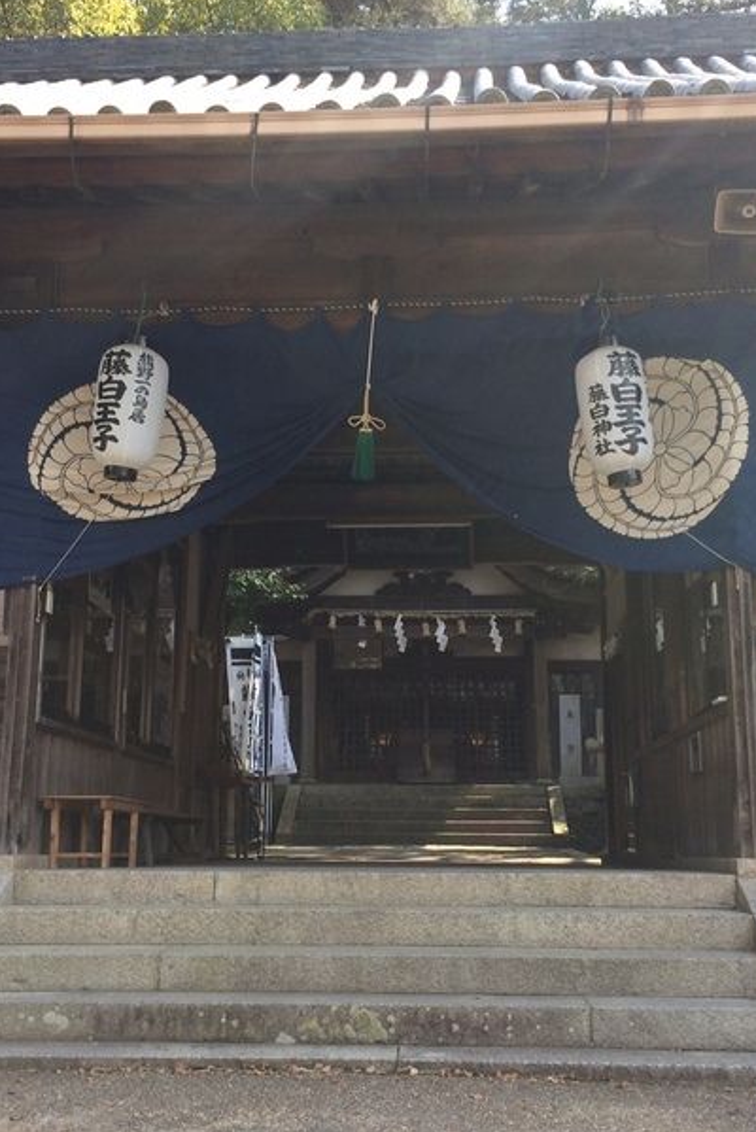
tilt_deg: +12.2
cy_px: 568
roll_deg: -0.1
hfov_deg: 32.7
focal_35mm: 41
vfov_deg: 47.4
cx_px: 369
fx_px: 1290
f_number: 2.2
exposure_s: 1/446
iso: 32
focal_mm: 4.15
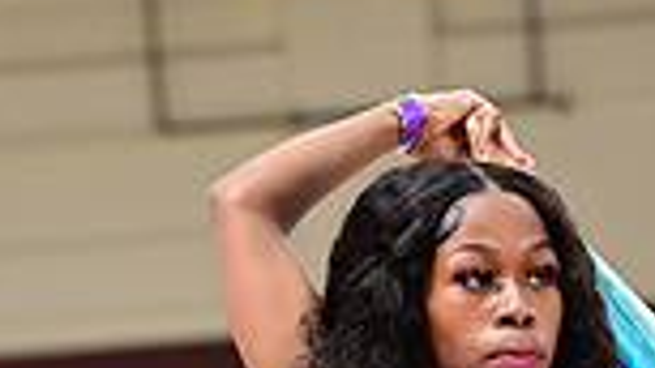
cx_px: 407
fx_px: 4827
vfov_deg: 4.3
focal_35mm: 278
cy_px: 569
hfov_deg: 7.8
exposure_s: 1/1000
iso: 6400
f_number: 3.2
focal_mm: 70
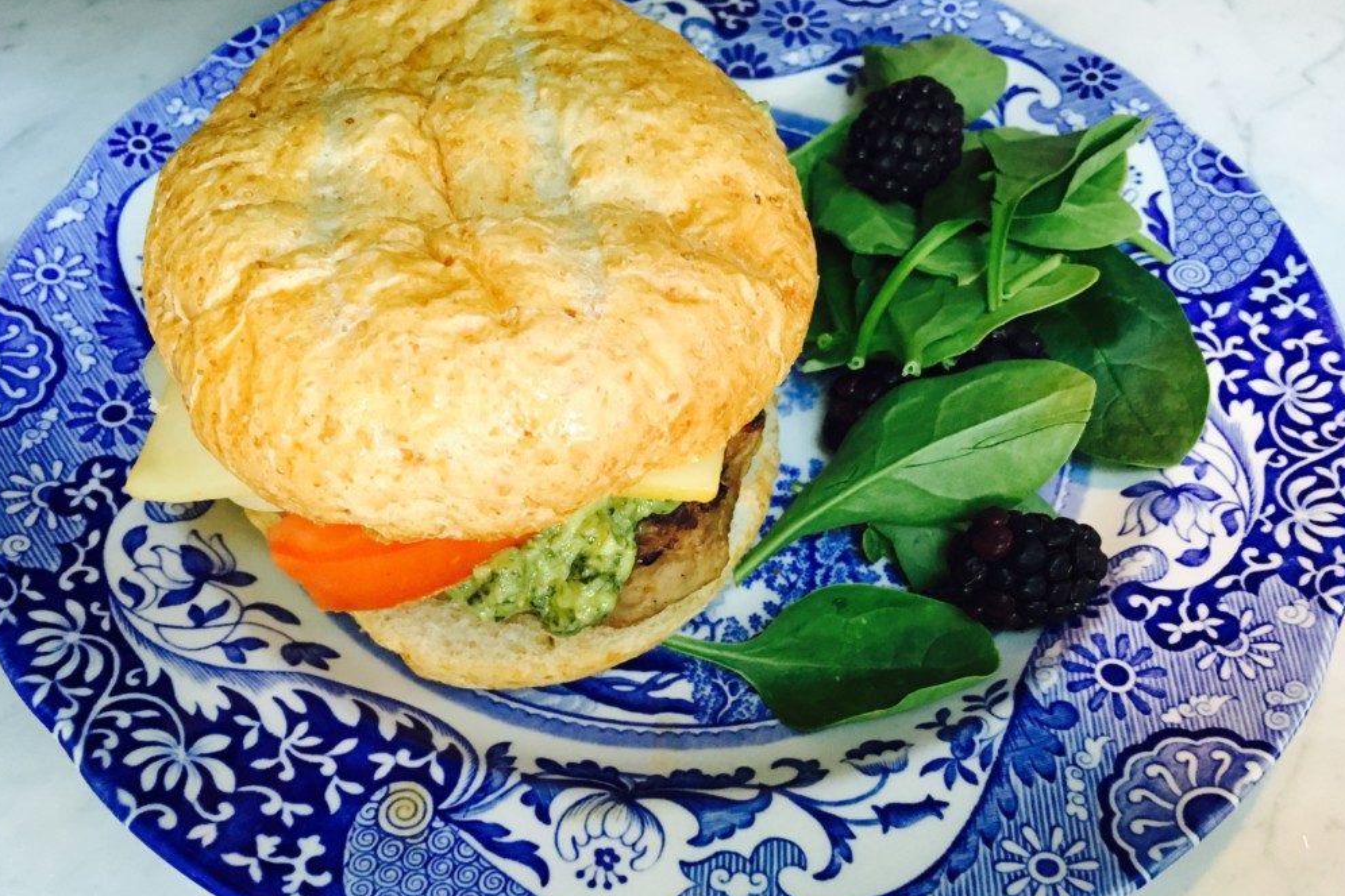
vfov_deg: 42.3
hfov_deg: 60.3
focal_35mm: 31
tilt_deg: -54.1
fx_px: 1158
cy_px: 497
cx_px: 682
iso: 200
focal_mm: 4.15
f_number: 2.2
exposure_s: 1/30
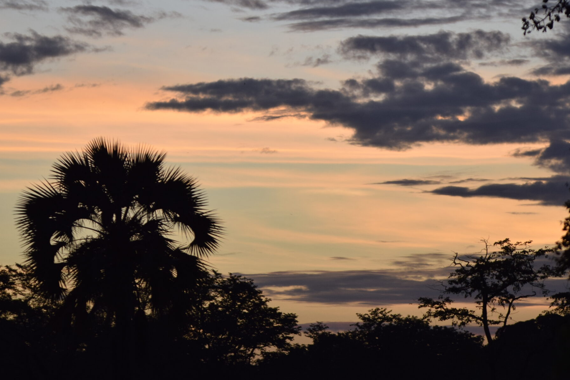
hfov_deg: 6.5
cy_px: 195
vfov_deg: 4.3
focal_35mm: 319
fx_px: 5050
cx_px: 314
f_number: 5.6
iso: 400
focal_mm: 150
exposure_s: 1/500
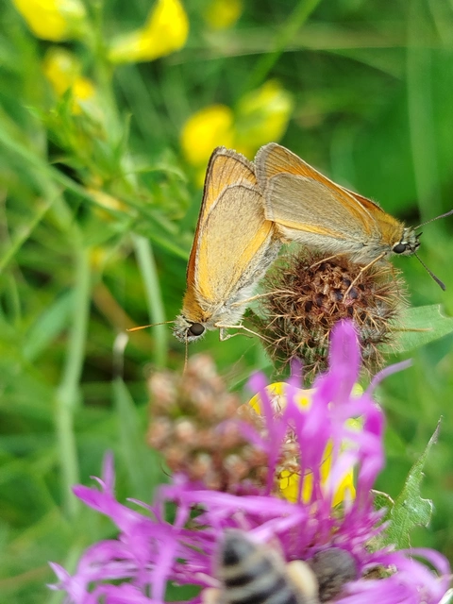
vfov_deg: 39.7
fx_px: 838
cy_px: 302
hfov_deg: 30.3
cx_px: 226
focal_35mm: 48
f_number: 1.7
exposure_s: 1/229
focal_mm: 5.31
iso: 50
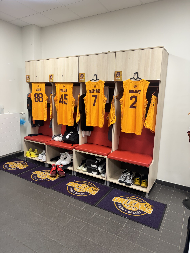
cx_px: 95
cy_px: 126
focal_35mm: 24
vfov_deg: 71.6
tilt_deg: -10.9
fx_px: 176
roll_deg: -2.7
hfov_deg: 56.8
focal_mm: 6.76
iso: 160
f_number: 1.78
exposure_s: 1/100
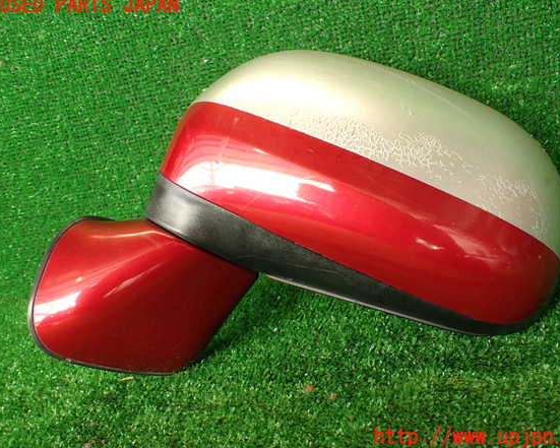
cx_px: 299
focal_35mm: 34
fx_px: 564
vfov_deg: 43.4
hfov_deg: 52.8
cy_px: 221
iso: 160
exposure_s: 1/60
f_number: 2.4
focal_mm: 5.79
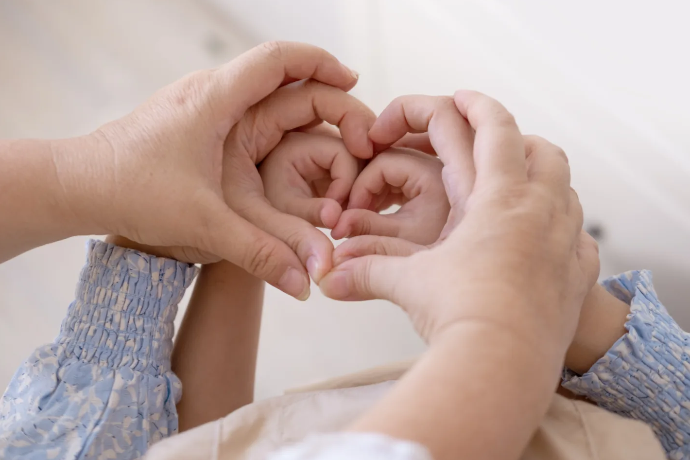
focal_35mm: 56
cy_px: 233
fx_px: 1073
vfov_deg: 24.2
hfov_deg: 35.6
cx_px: 354
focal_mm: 35
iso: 125
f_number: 2
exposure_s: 1/200
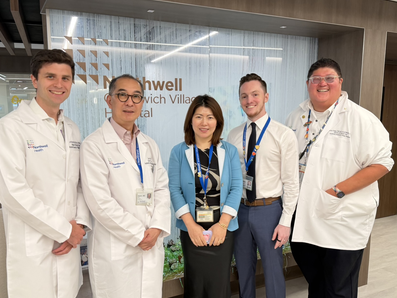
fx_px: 344
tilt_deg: -8.9
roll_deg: +2.3
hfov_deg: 59.9
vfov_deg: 46.7
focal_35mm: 30
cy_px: 166
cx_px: 191
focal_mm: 6.76
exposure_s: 1/120
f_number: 1.78
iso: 125
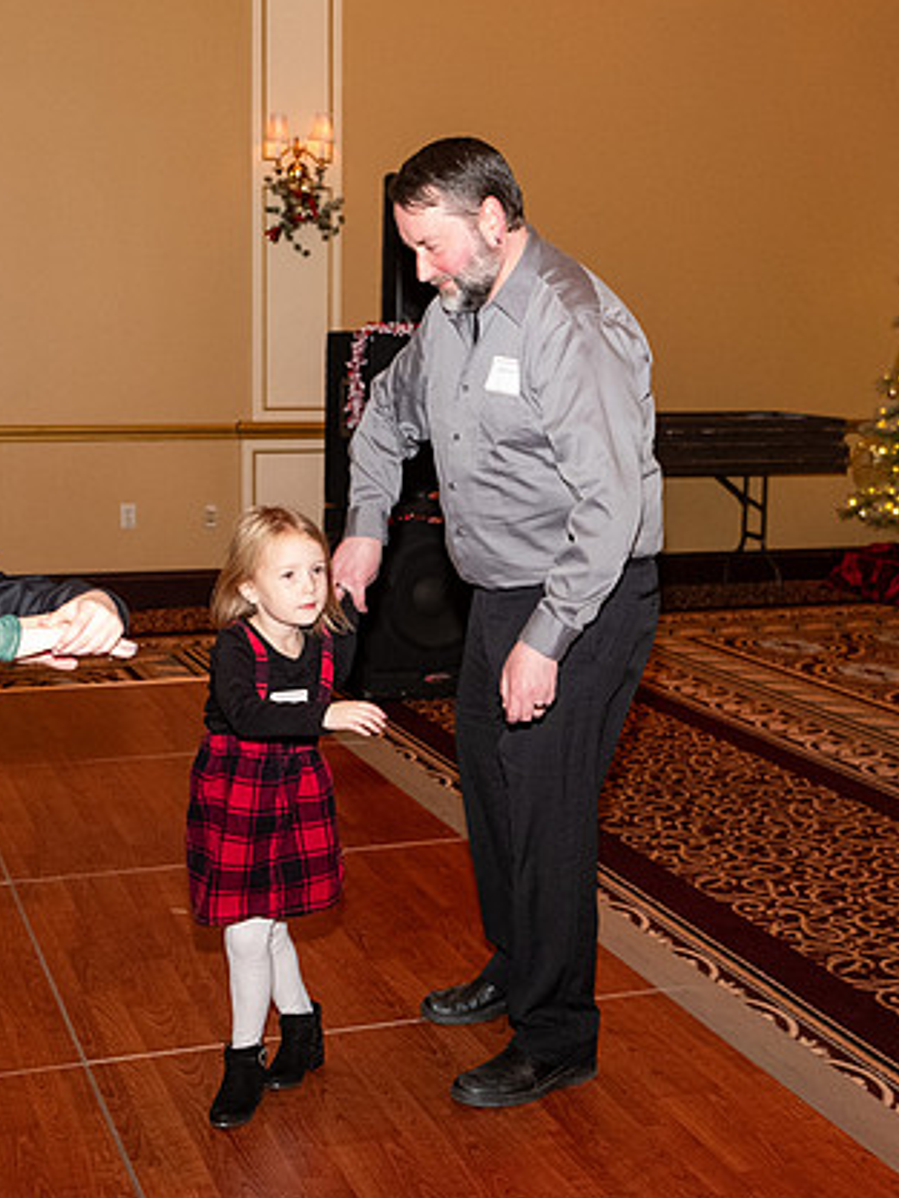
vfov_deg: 36.8
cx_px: 507
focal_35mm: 52
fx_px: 1800
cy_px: 570
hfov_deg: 28.0
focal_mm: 22.3
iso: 2500
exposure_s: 1/125
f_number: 3.2
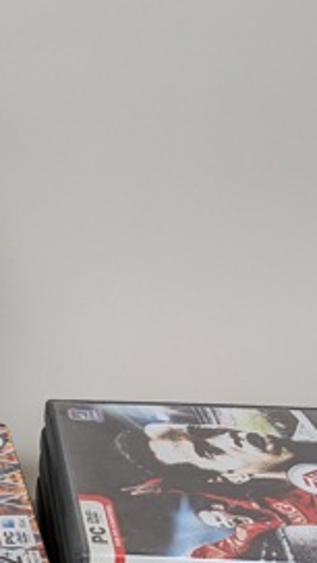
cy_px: 375
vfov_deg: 27.4
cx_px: -197
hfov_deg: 14.4
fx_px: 1151
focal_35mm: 77
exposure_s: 1/117
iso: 33
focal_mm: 4.53
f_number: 1.7
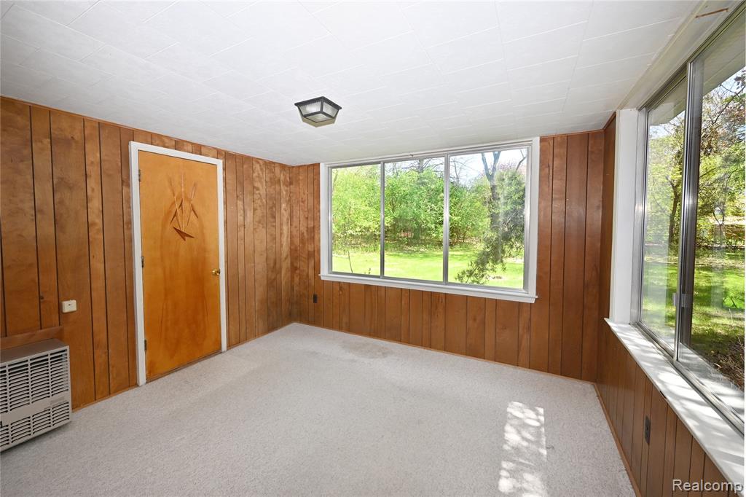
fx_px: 290
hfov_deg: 104.3
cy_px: 248
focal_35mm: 14
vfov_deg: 81.2
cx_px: 373
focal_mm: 14
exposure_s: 1/80
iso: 320
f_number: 9
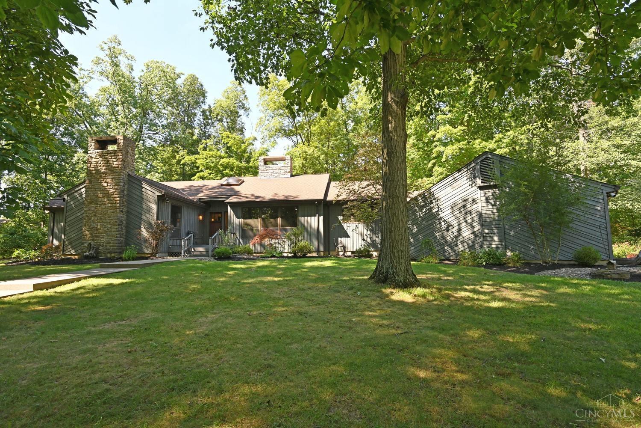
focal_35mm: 18
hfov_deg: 90.0
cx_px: 320
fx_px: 320
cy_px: 214
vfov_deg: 67.4
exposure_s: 1/125
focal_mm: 18
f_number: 10
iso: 450
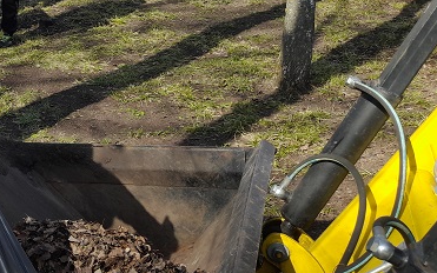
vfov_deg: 18.3
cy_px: 24
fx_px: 834
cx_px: -95
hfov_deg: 26.0
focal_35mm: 70
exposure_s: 1/284
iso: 20
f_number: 2
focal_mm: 4.6
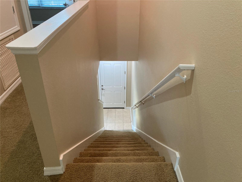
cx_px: 121
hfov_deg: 63.4
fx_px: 196
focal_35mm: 28
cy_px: 91
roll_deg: -0.1
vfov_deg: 49.7
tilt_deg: -29.3
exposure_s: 1/40
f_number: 1.8
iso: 250
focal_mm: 3.99
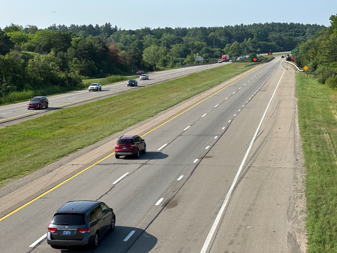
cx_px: 168
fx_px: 750
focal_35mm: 77
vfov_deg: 19.1
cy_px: 126
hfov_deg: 25.3
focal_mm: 9
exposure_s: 1/637
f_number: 2.8
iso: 32
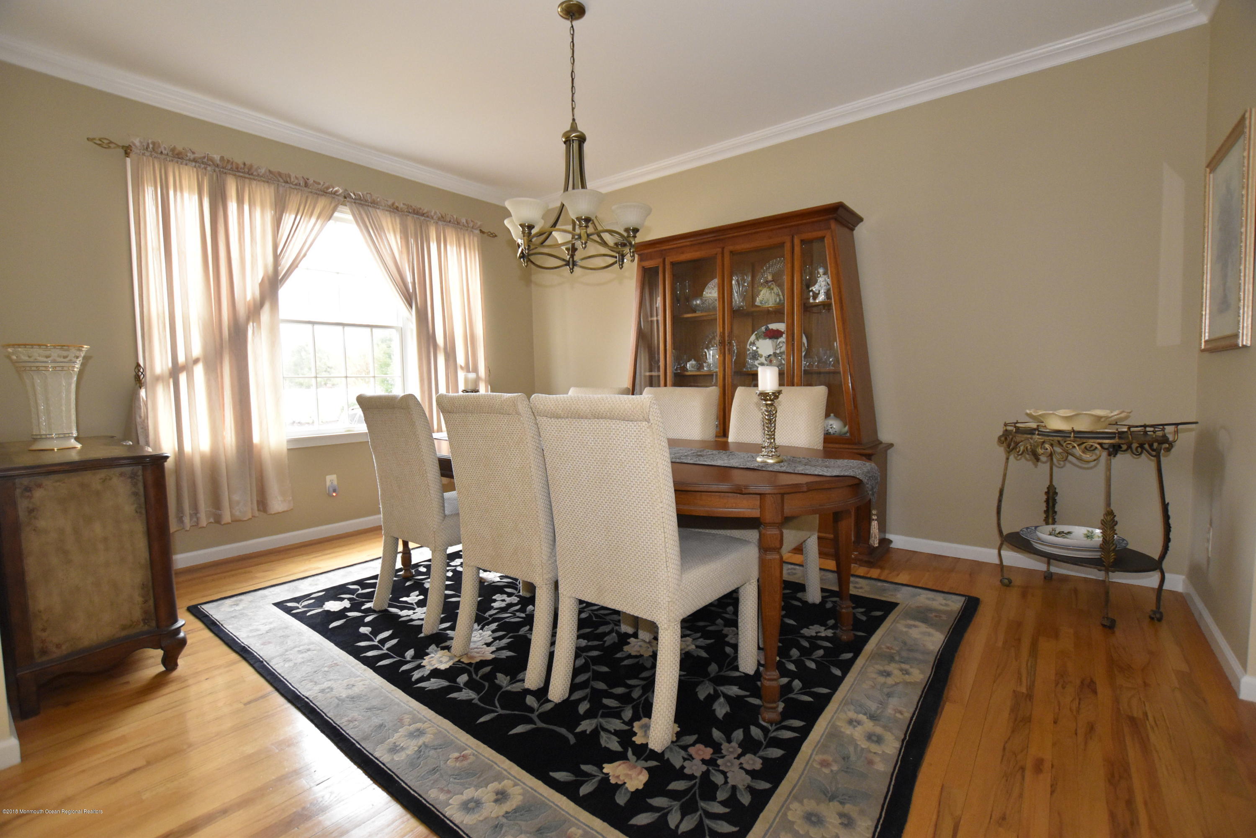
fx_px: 523
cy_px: 419
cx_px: 628
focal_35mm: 15
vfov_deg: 77.3
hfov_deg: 100.4
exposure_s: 1/200
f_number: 4
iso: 2000
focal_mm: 10
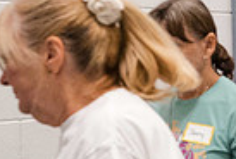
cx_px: 468
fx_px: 1071
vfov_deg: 8.4
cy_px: 168
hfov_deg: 11.4
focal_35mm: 163
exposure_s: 1/125
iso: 6400
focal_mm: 35
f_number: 5.6
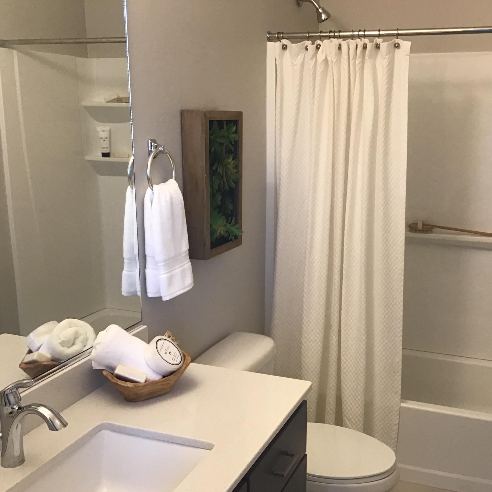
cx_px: 301
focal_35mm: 39
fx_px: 627
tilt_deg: -13.5
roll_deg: -0.6
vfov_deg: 42.8
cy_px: 261
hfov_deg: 42.6
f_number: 2.4
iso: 80
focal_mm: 3.3
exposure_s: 1/30
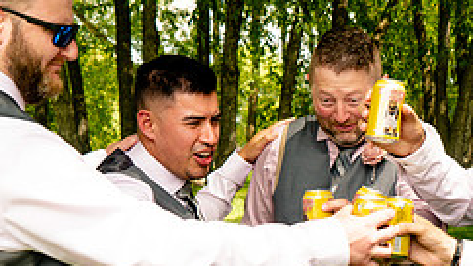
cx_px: 391
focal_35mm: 83
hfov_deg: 25.1
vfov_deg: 14.5
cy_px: 219
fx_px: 1041
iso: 100
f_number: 6.3
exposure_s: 1/60
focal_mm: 33
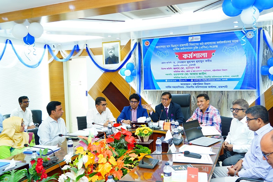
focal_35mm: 29
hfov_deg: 63.6
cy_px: 91
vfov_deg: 45.0
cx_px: 136
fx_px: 220
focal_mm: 29
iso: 1000
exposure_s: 1/80
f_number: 4
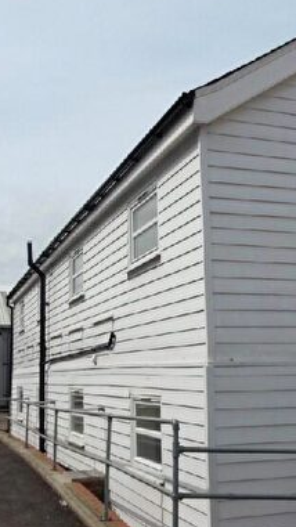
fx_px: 615
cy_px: 277
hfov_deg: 27.1
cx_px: 160
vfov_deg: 46.4
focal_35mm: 44
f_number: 8.6
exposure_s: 1/320
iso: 100
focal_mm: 4
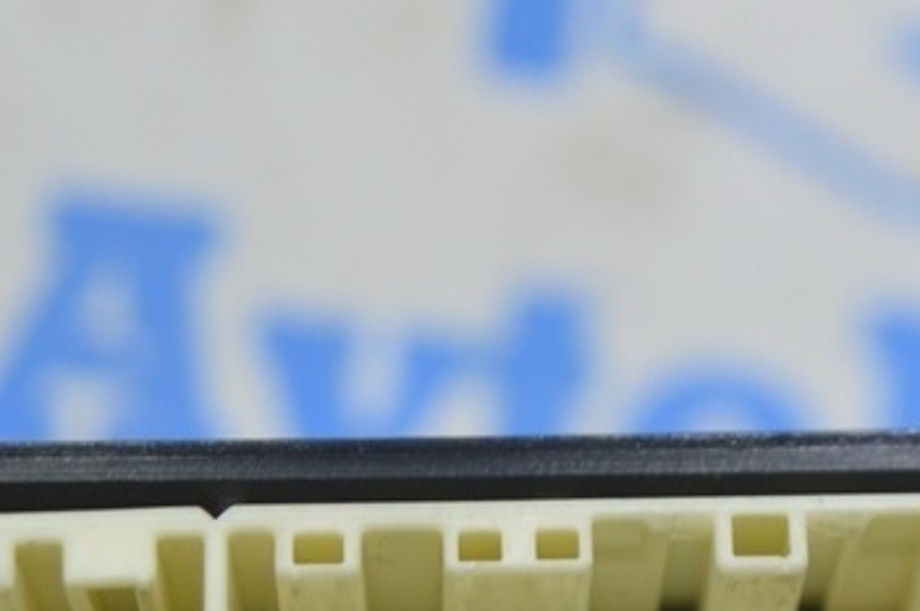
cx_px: 773
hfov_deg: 11.7
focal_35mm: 175
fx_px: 4466
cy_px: 253
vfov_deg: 7.8
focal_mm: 40
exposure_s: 1/40
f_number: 5
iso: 400
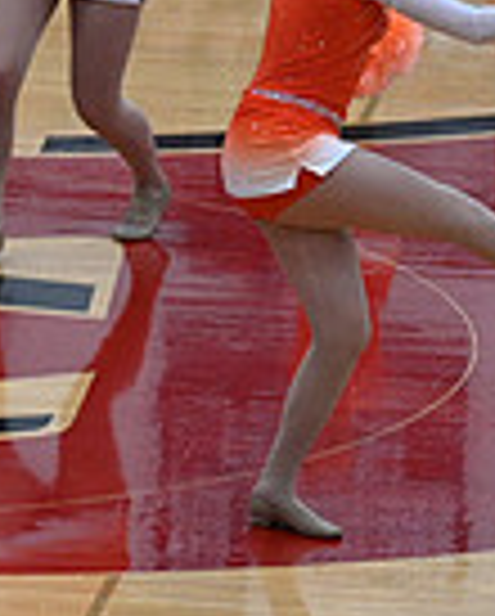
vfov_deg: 4.6
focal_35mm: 417
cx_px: -783
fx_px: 7619
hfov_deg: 3.7
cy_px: 178
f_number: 4
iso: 4000
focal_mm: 105
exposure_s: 1/400
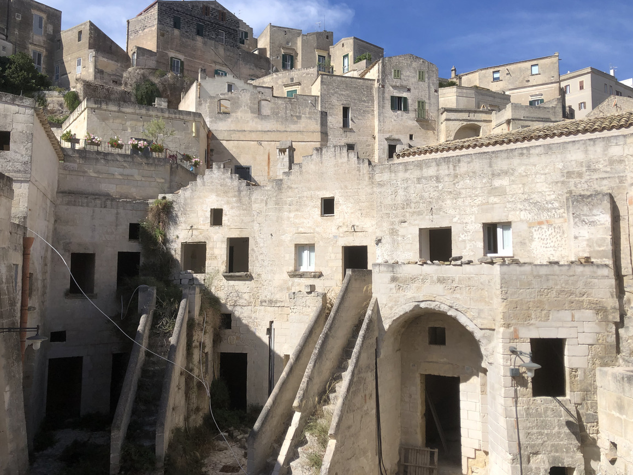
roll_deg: +0.5
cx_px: 324
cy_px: 235
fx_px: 530
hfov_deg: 61.7
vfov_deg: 48.2
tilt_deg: +4.8
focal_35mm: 29
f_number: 1.8
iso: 20
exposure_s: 1/3247
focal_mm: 4
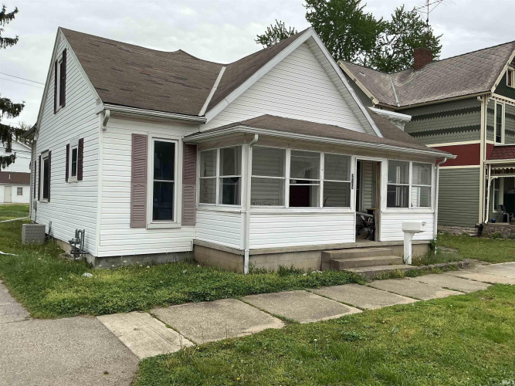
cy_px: 193
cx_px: 258
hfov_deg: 63.5
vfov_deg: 49.7
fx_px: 416
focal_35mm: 28
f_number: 1.8
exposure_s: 1/657
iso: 25
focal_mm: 3
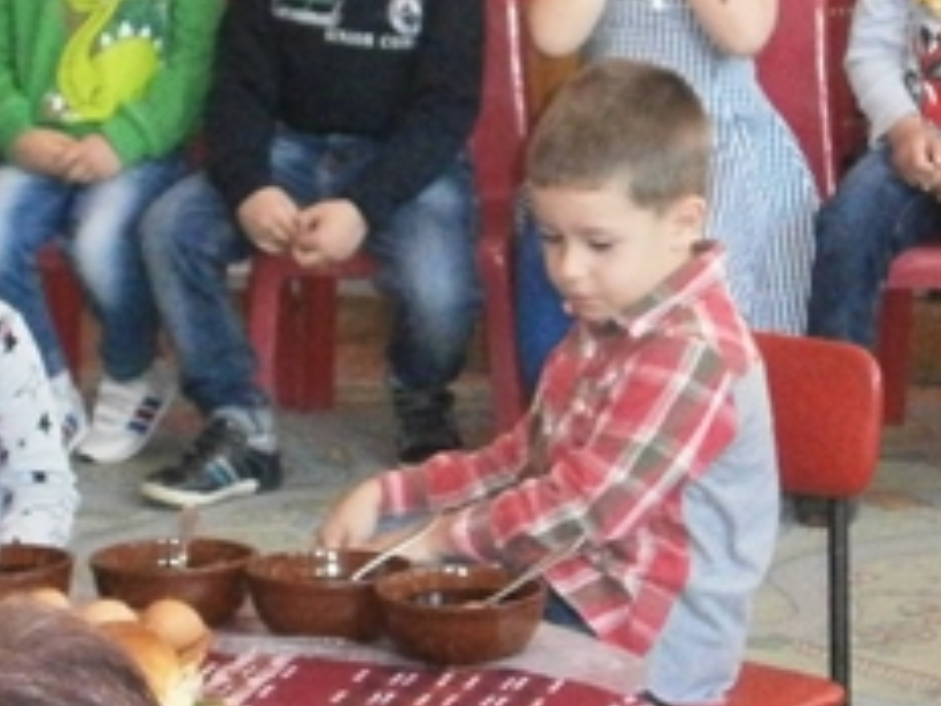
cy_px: 110
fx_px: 5464
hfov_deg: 9.8
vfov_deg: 7.4
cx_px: 629
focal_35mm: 201
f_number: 4.4
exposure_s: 1/50
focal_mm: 13
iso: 800
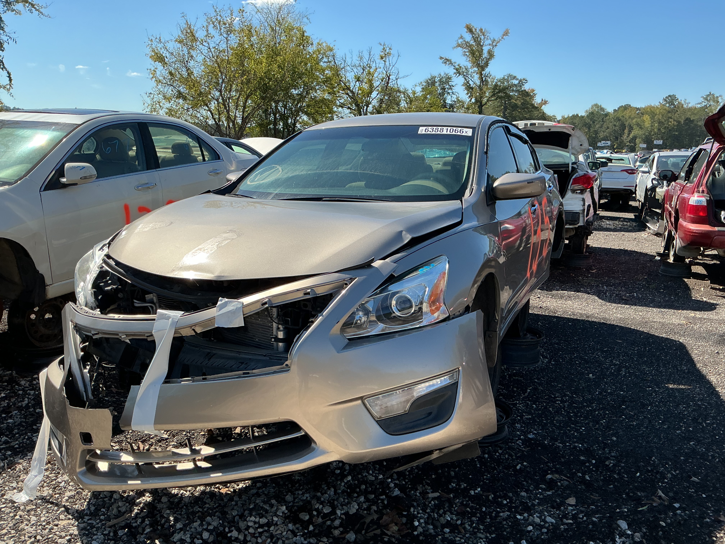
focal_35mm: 29
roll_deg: -0.5
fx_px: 607
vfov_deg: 48.2
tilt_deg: -11.9
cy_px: 272
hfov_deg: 61.7
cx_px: 362
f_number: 1.8
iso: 25
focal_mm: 3
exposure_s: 1/1311
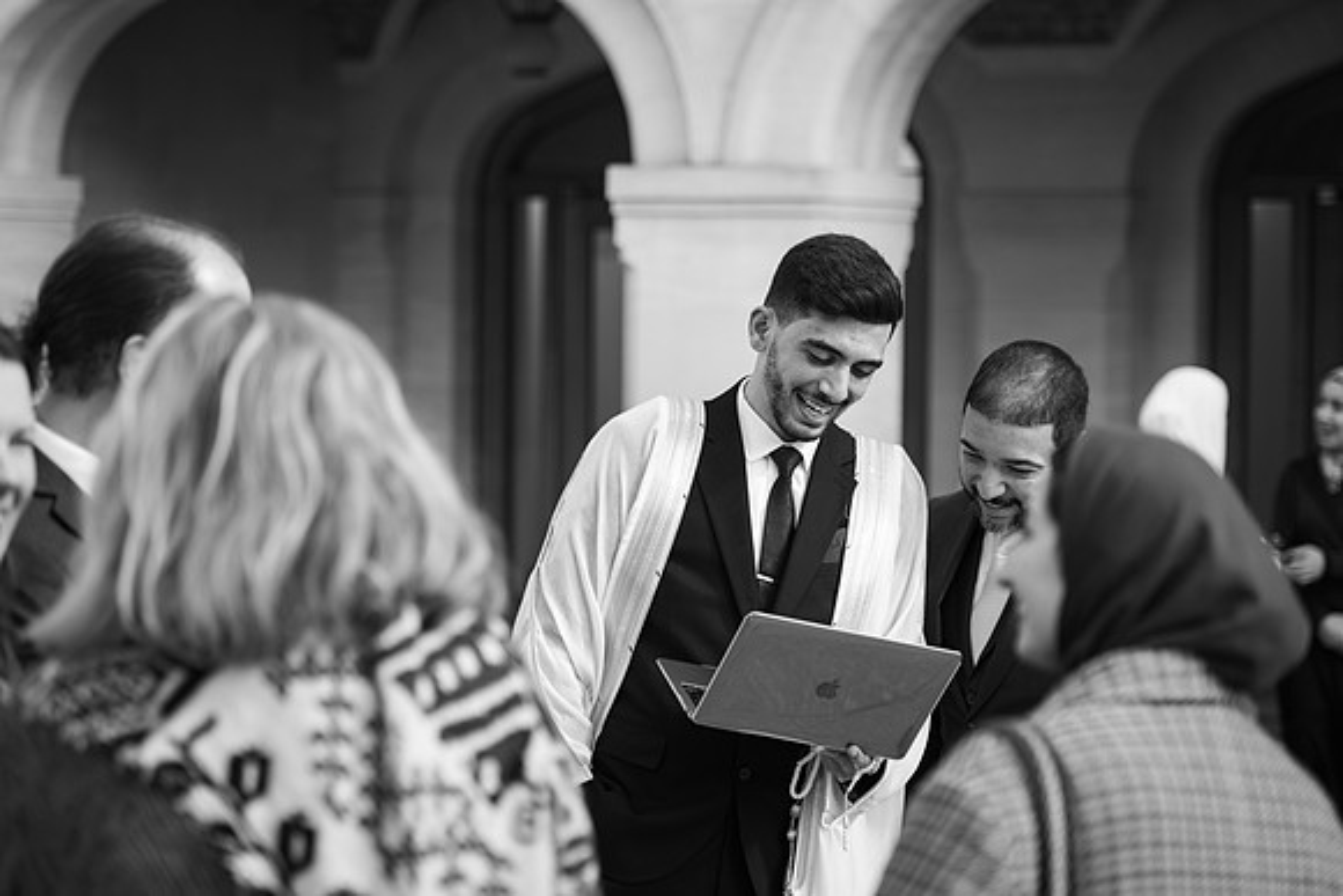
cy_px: 448
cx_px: 672
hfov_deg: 22.1
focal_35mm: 92
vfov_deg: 14.9
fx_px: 3433
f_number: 2.8
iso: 200
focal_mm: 92
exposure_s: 1/500
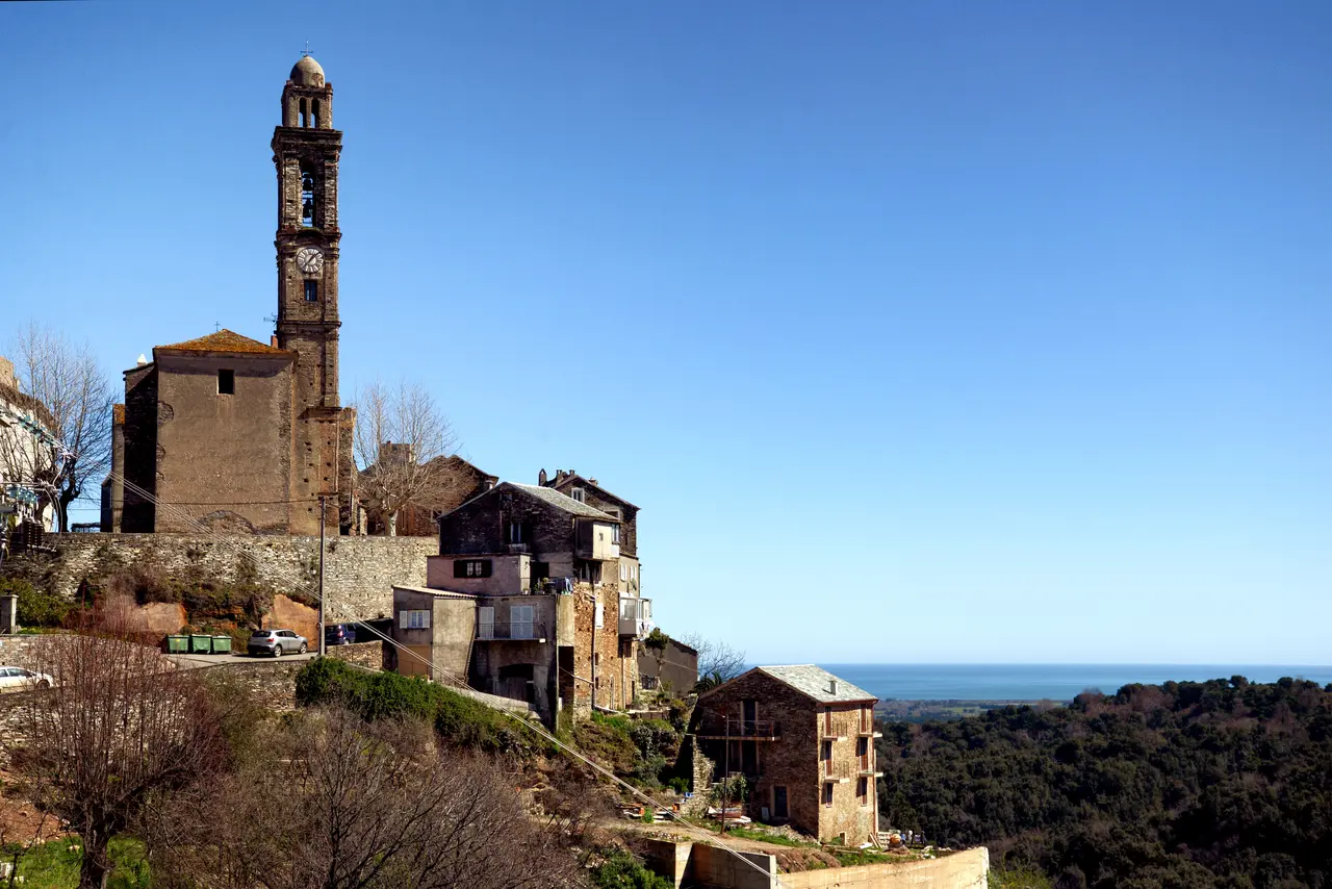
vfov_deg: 29.3
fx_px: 1702
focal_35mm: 46
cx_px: 666
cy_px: 444
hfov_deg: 42.7
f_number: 5.6
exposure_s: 1/3200
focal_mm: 46
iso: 400
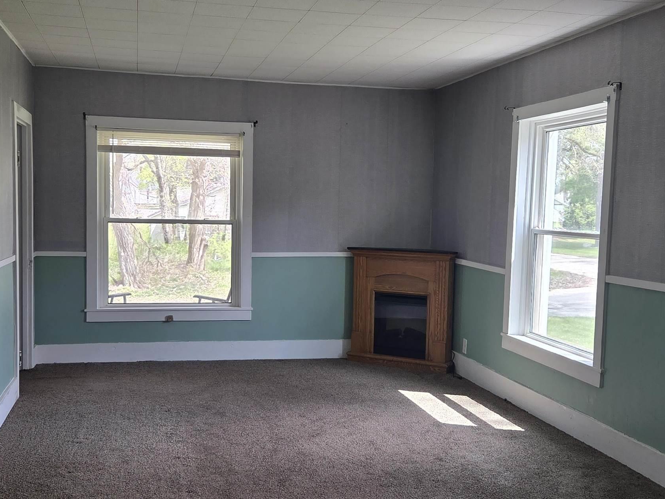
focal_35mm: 42
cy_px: 259
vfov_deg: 34.4
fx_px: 807
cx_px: 326
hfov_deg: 44.8
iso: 64
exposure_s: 1/180
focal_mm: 5.4
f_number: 1.8
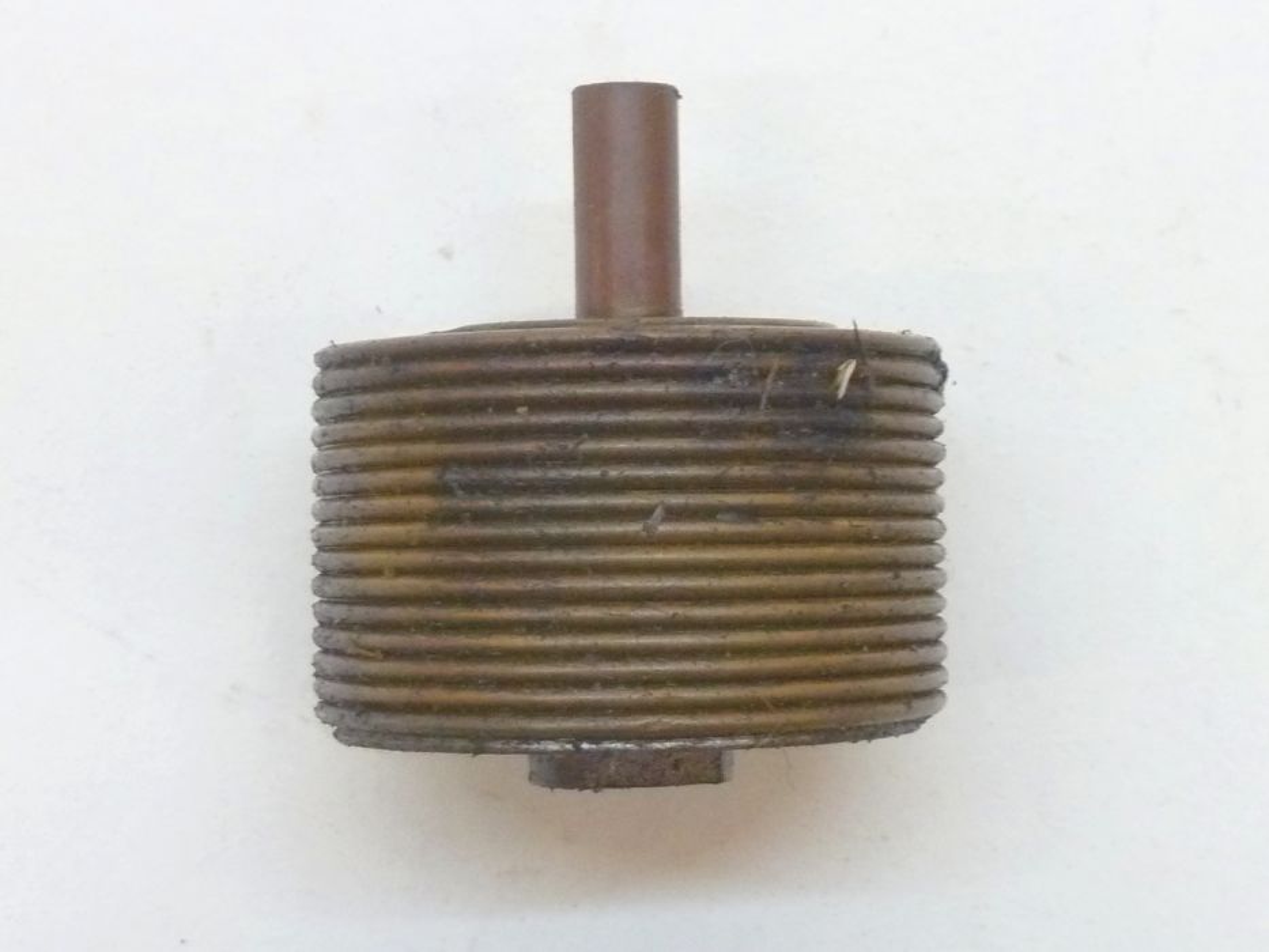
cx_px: 634
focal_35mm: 48
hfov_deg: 39.7
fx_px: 1760
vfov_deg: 30.3
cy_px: 476
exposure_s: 1/13
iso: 400
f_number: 3.8
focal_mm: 7.9
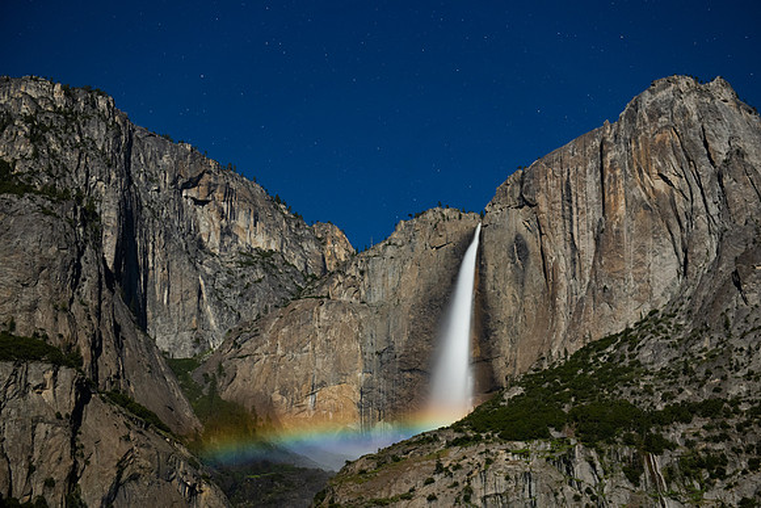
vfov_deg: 27.3
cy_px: 246
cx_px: 393
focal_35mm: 50
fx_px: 1047
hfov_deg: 39.9
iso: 1250
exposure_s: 15
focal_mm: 48
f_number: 4
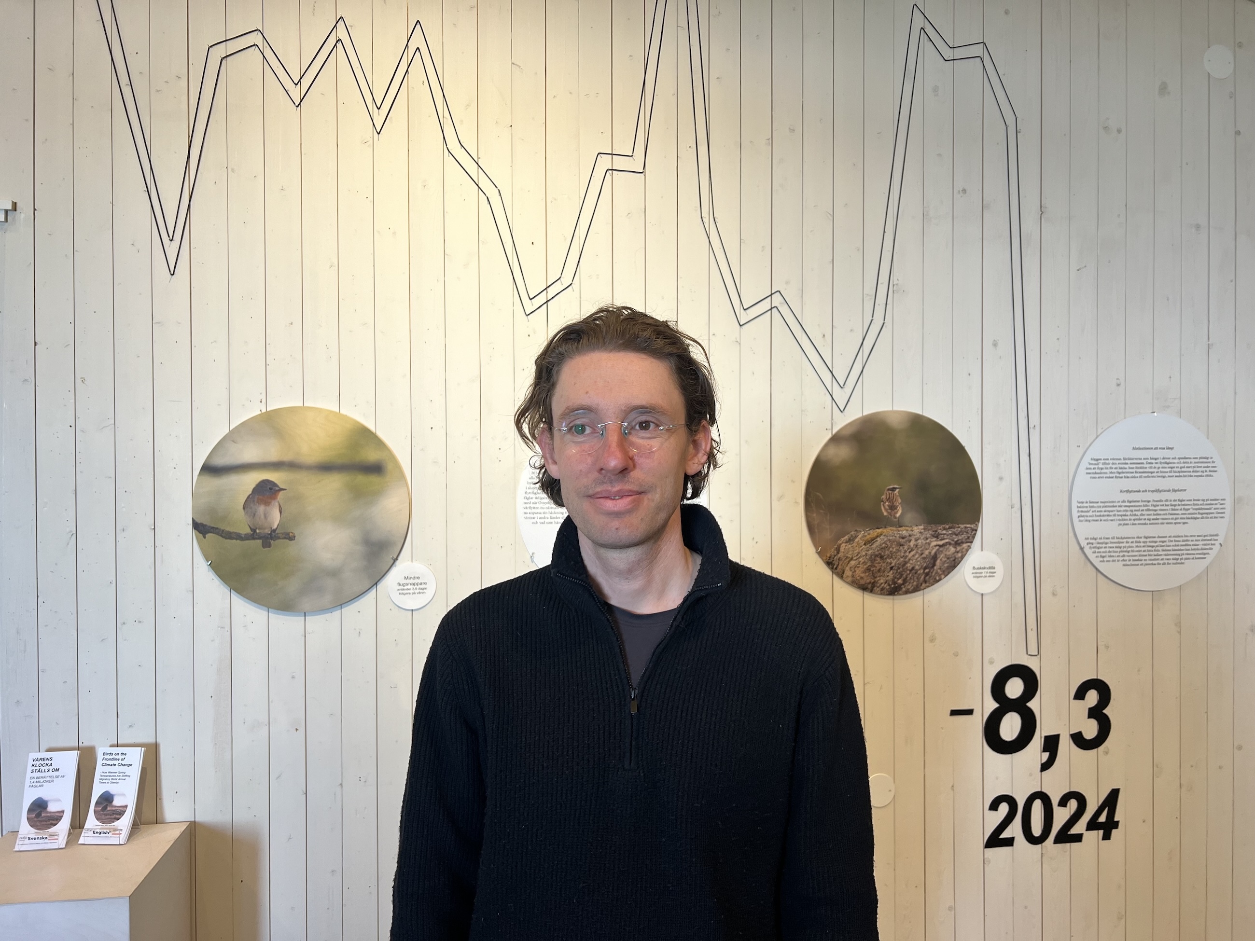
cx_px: 628
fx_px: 943
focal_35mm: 26
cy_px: 470
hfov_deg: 67.3
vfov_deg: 53.1
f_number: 1.5
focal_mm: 5.7
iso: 64
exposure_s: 1/100
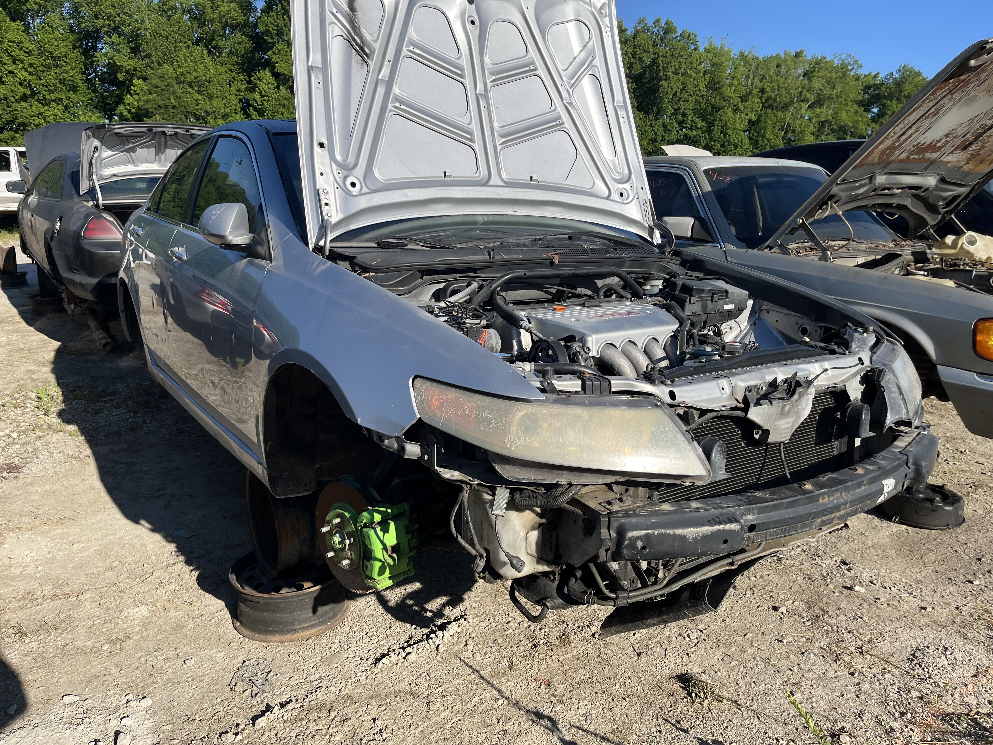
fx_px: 746
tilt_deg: -11.0
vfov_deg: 53.1
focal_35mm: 26
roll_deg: -3.1
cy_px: 372
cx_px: 496
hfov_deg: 67.3
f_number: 1.6
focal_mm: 5.1
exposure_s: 1/2755
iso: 50
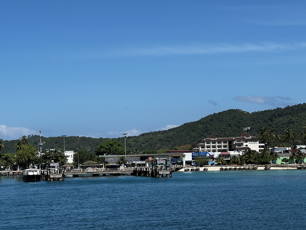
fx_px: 681
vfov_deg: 19.1
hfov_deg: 25.3
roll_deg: +1.4
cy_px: 115
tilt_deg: +3.7
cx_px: 153
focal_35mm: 77
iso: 32
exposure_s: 1/1119
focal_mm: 9
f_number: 2.8
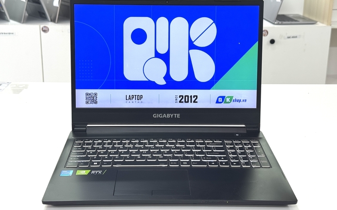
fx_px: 477
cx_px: 167
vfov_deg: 24.8
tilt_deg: -15.9
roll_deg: +0.5
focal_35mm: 52
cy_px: 88
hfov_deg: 38.9
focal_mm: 6.76
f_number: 1.78
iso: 50
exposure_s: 1/121
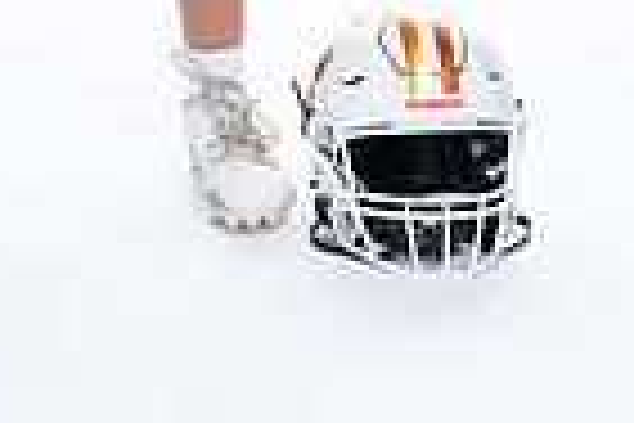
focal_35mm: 195
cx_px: 108
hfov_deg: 10.5
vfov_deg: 6.7
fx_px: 3434
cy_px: -580
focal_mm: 61
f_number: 5.6
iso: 400
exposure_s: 1/250
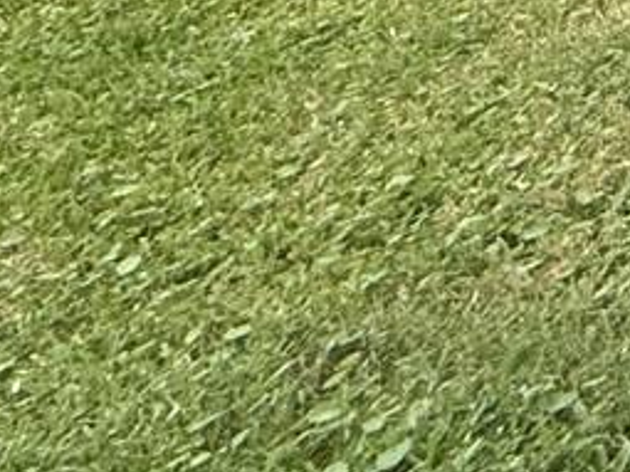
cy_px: -756
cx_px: 1907
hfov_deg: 11.4
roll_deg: +0.0
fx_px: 1601
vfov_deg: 12.2
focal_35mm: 88
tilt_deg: -0.2
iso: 64
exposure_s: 1/760
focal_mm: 2.22
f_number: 2.2
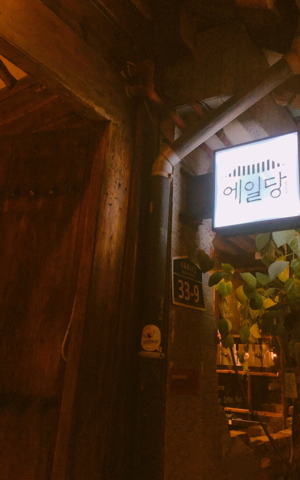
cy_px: 238
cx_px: 165
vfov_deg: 61.2
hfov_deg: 40.5
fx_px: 406
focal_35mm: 31
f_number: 2.2
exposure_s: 1/120
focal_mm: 4.15
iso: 32
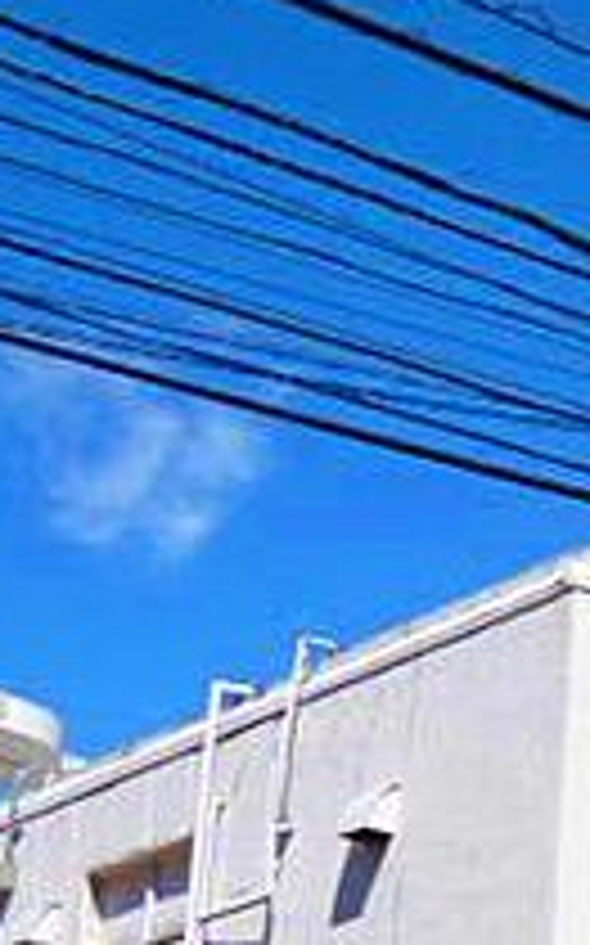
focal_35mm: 94
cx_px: 1148
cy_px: 846
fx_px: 2422
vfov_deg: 21.6
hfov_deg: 12.4
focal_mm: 5.6
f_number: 9
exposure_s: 1/200
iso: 100
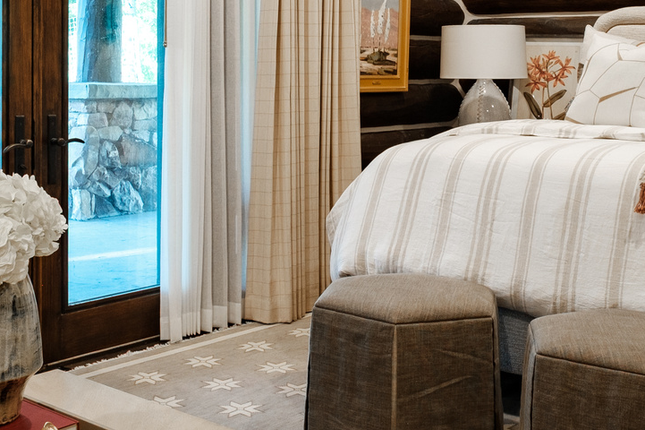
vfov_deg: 24.5
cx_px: 361
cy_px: 60
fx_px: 967
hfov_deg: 36.8
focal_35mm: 54
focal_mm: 12.6
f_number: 5.6
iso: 400
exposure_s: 1/8
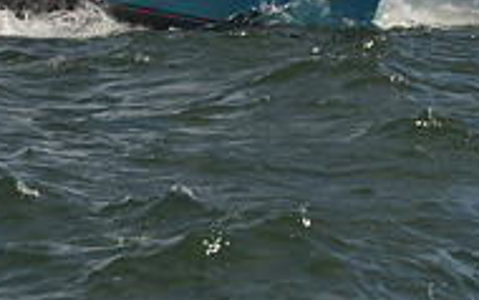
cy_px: -401
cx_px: 294
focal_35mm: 218
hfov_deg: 9.6
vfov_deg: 5.8
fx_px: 2848
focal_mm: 70
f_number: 10
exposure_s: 1/1600
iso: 280
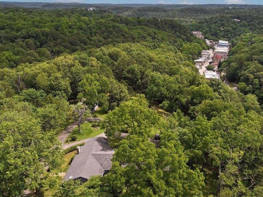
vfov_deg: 44.1
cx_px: 153
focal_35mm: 32
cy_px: 97
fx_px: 243
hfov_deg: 56.5
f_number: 2.8
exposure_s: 1/1600
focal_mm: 12.29
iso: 100
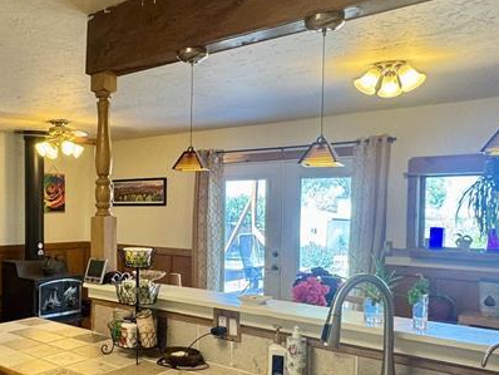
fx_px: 519
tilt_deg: -3.4
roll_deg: -0.2
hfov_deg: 49.0
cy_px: 227
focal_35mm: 36
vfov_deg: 39.5
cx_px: 115
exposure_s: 1/120
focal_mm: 2.22
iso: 250
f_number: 2.2
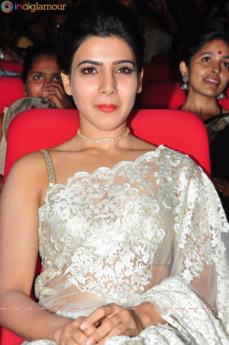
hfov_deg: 17.4
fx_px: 746
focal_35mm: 78
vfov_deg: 26.0
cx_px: 114
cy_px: 172
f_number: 11
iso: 400
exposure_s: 1/125
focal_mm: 52
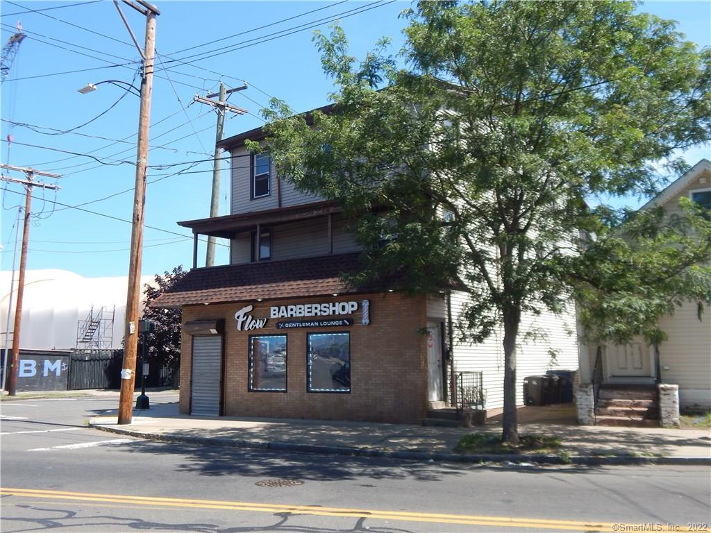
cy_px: 266
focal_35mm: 31
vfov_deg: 45.4
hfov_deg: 58.4
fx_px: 637
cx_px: 356
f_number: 3.2
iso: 125
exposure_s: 1/640
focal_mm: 5.6
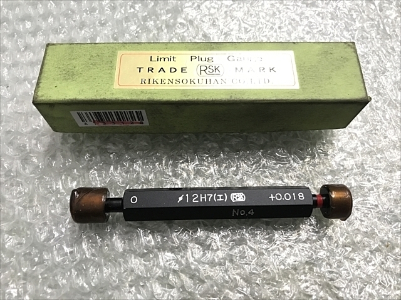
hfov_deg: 63.4
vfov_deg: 49.7
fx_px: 324
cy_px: 150
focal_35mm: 28
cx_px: 200
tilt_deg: -66.9
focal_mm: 3.99
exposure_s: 1/15
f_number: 1.8
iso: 50
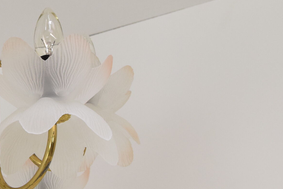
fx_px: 842
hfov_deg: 18.3
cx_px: -35
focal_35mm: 107
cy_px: 80
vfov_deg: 12.8
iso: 1600
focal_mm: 28
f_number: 8
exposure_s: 1/250
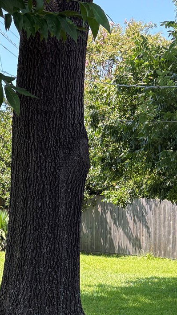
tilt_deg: -8.5
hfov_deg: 14.5
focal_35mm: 82
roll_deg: +0.6
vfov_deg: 24.5
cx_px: -8
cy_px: 327
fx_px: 684
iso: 64
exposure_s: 1/519
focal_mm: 5.96
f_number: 1.6
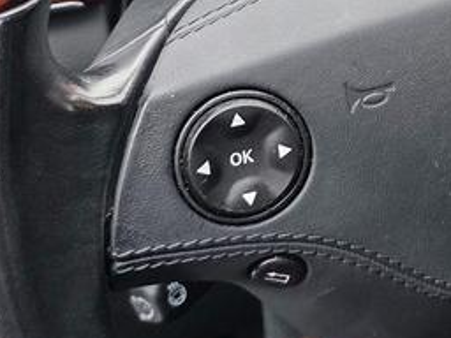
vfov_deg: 12.8
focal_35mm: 115
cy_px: 26
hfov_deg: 16.7
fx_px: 1498
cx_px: 472
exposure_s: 1/180
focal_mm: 6.3
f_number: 1.7
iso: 160
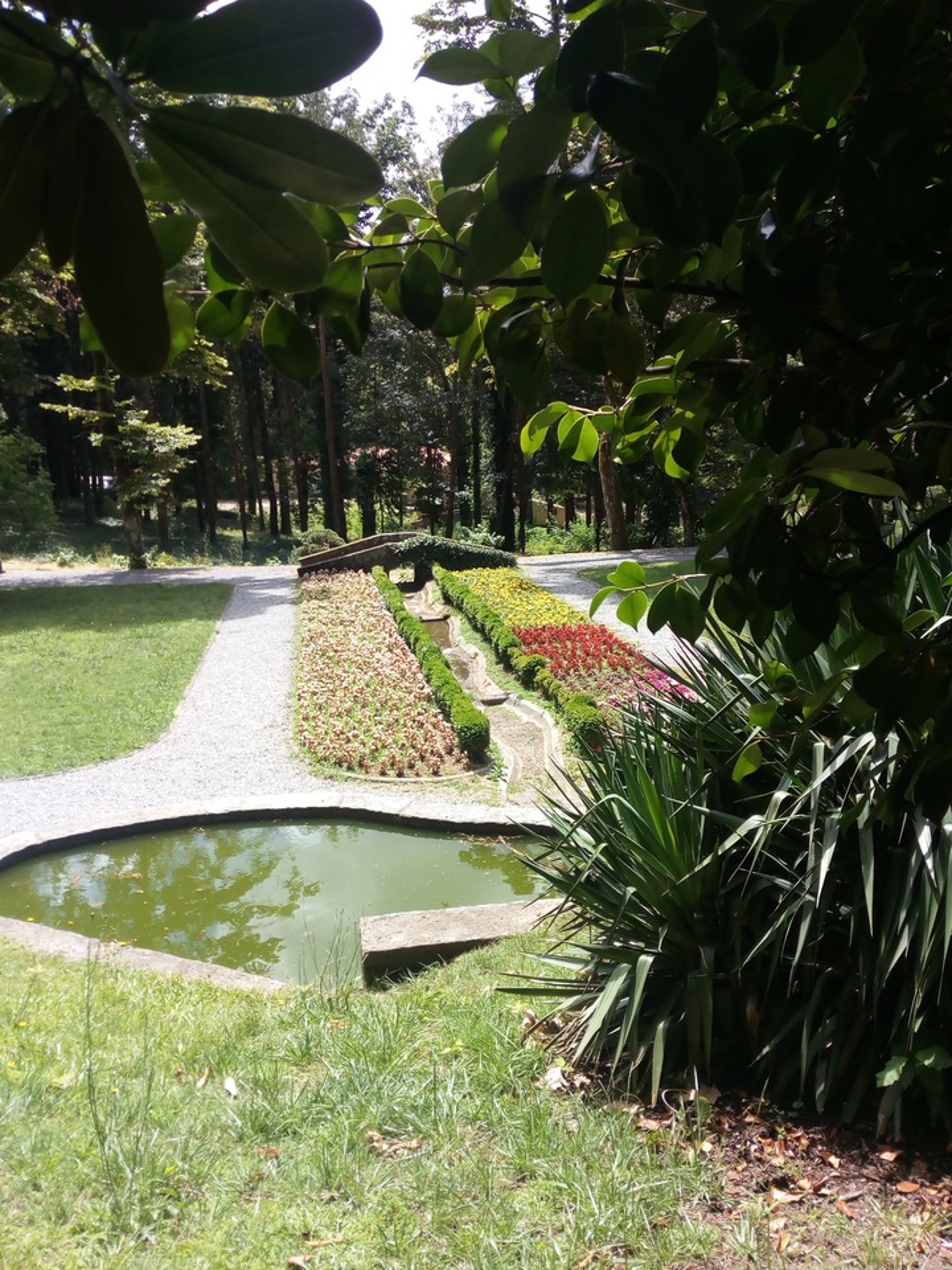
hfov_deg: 51.4
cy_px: 635
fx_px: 990
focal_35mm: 27
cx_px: 476
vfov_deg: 65.3
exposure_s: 1/490
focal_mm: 3.5
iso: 114
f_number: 2
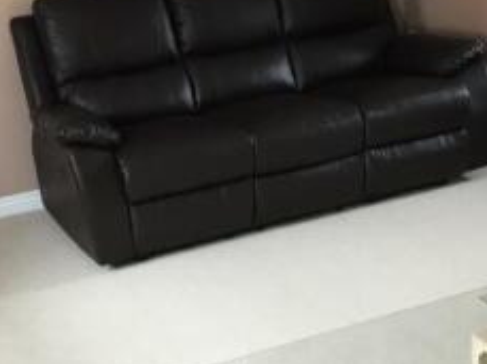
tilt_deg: -12.7
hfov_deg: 24.7
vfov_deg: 18.5
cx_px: 190
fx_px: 1110
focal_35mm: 79
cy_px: 93
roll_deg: +4.8
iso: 80
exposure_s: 1/33
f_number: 2.4
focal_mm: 3.3
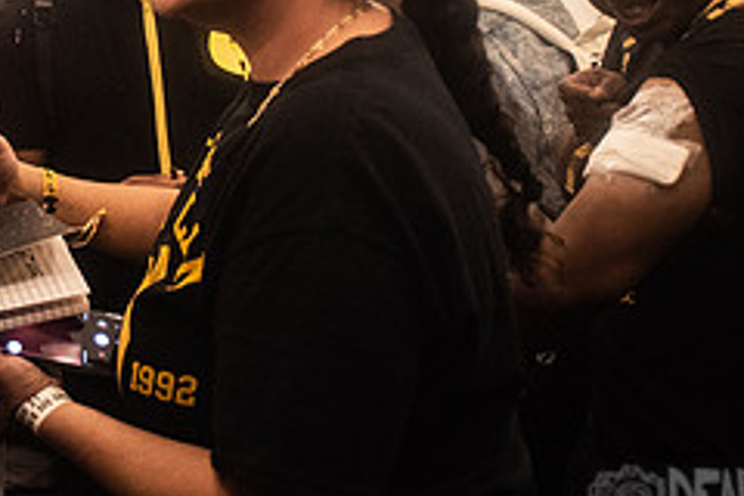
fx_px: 1137
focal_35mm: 55
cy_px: 58
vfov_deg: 24.0
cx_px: 25
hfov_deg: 33.6
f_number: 3.5
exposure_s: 1/160
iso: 2000
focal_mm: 20
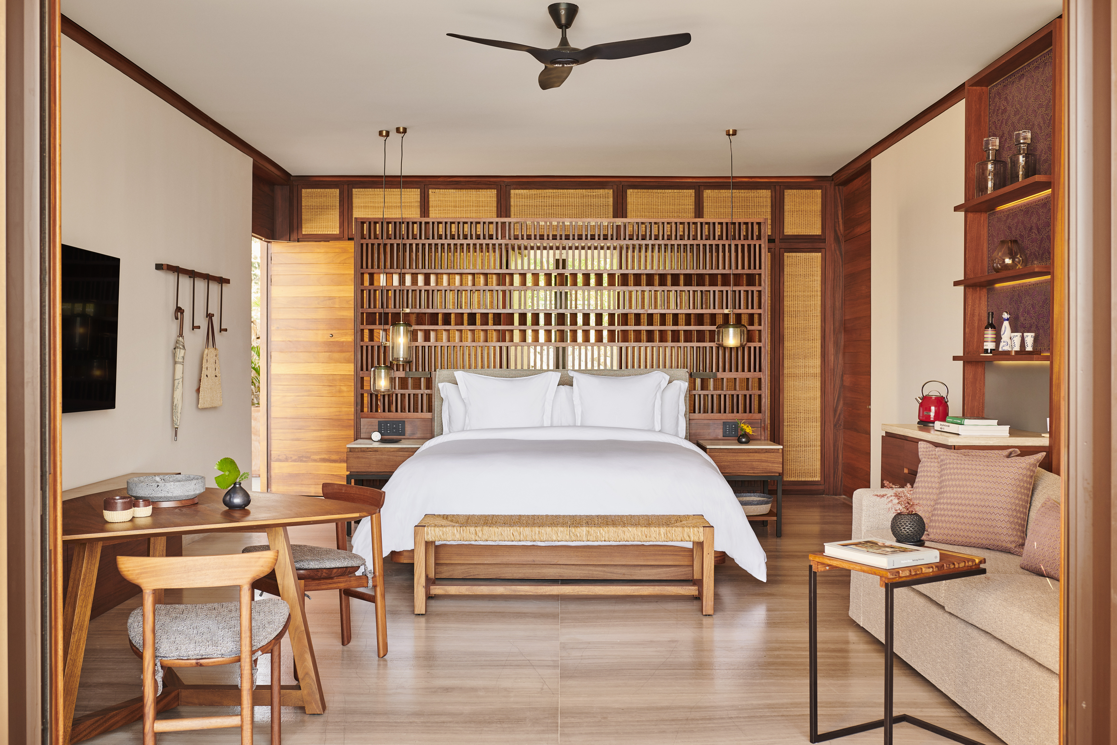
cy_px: 372
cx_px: 558
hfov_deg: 54.4
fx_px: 1086
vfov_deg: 37.9
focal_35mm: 35
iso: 100
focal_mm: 35
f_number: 5.6
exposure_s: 1/15
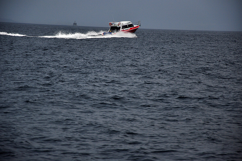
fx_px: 1057
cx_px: 121
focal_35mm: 158
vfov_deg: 8.7
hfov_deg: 13.1
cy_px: 80
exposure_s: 1/4000
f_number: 5.6
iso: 200
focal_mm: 105
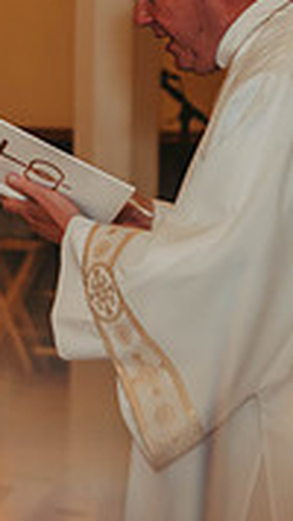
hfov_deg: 6.8
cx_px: -314
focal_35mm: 171
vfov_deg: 12.5
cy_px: 60
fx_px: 2364
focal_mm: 50
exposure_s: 1/100
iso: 800
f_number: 2.8
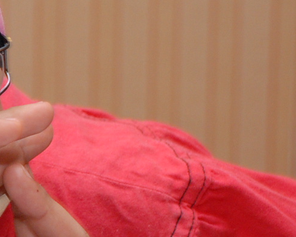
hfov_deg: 8.7
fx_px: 1849
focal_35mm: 211
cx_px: -282
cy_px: 116
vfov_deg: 7.3
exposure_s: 1/20
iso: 800
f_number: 5.6
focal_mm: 38
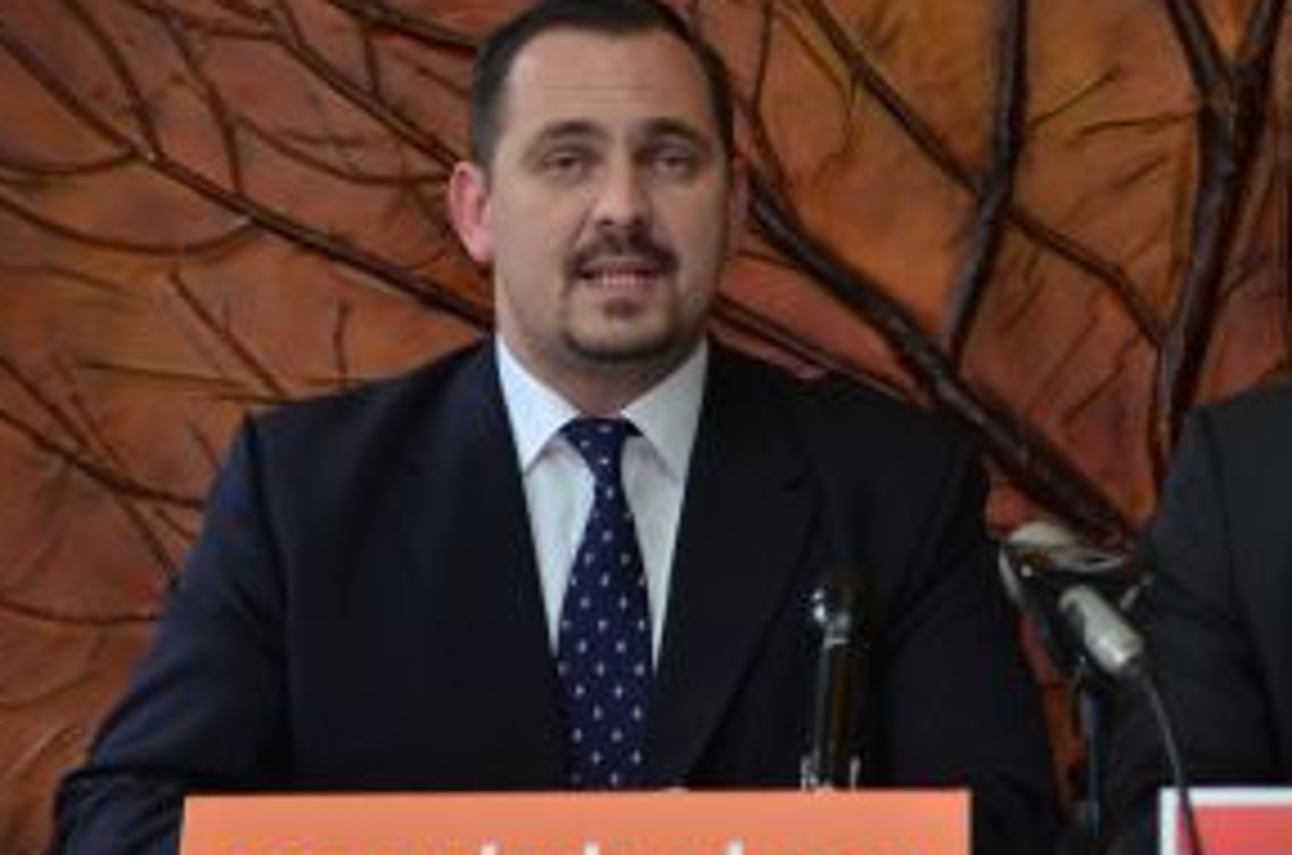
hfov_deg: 14.2
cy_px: 286
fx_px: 5152
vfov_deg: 9.5
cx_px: 950
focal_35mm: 144
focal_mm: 55
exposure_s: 1/100
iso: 800
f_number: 4
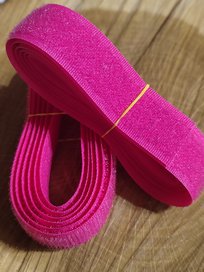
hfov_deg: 31.5
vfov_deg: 41.2
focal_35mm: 46
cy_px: 136
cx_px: 102
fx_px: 362
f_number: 1.9
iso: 2053
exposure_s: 1/50
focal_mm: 5.52
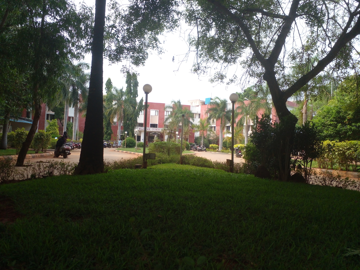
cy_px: 135
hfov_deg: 65.3
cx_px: 180
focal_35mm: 27
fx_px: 281
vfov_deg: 51.4
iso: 40
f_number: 1.9
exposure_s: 1/497
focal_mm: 3.6
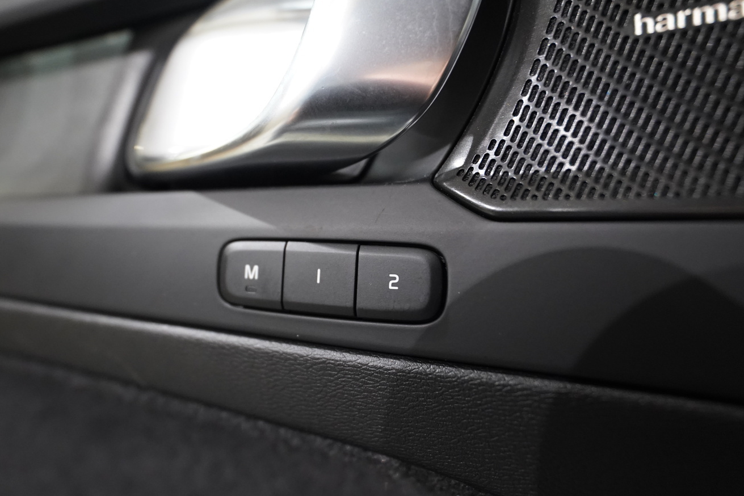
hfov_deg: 80.6
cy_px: 253
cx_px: 310
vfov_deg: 59.5
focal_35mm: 21
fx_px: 434
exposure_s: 1/160
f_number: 2.8
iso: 4000
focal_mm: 17
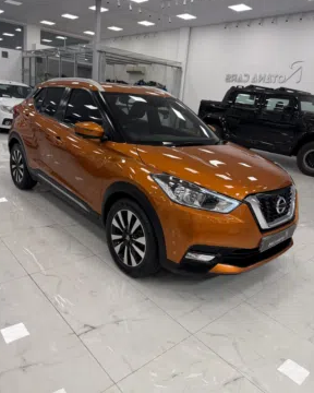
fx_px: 302
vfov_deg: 65.9
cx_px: 152
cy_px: 176
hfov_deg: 54.9
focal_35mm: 26
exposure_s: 1/100
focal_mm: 6.76
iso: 250
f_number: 1.78
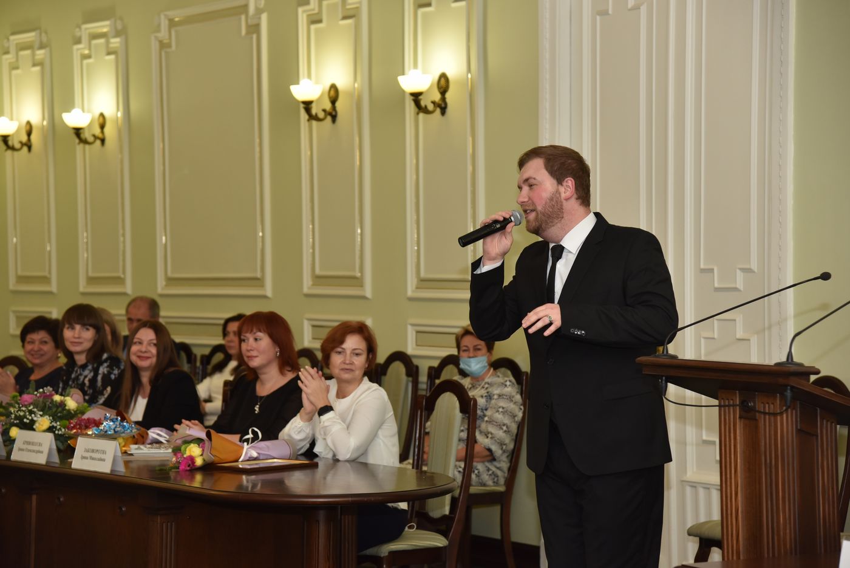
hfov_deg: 23.6
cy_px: 284
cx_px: 425
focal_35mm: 86
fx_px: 2032
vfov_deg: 15.9
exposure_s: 1/200
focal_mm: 86
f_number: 4.5
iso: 800
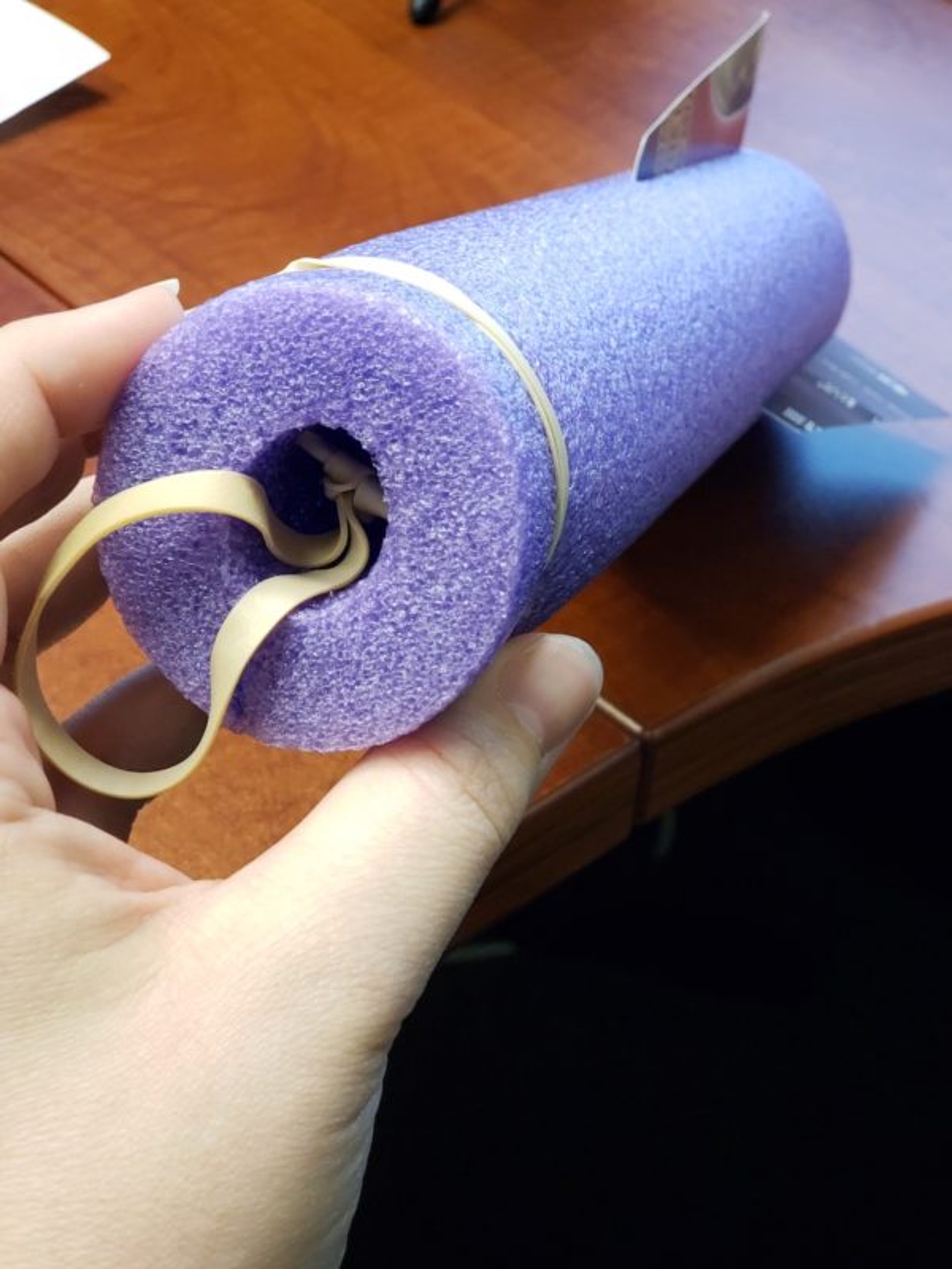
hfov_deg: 28.0
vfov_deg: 36.8
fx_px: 1907
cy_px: 634
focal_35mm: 52
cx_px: 476
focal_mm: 6
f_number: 2.4
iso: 250
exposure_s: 1/30
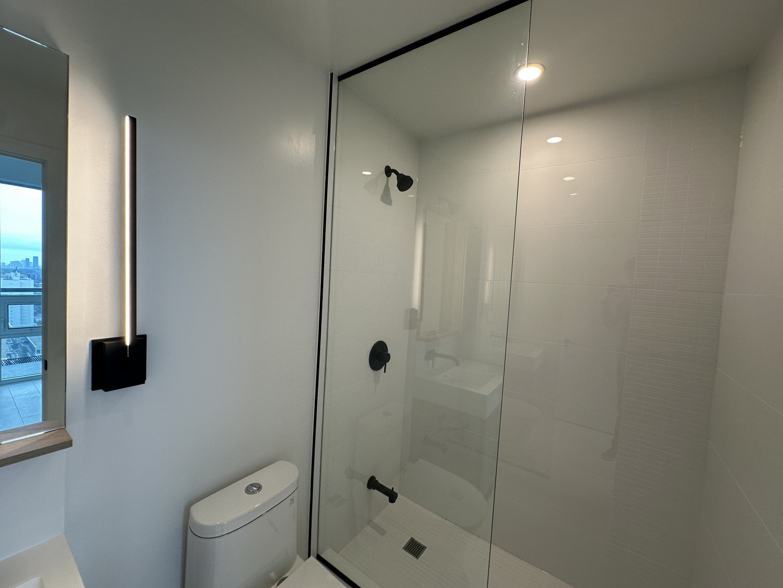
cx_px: 392
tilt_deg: -3.6
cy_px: 294
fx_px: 317
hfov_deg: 102.1
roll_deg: -4.0
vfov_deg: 85.7
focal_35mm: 14
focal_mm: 2.22
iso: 100
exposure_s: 1/120
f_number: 2.2
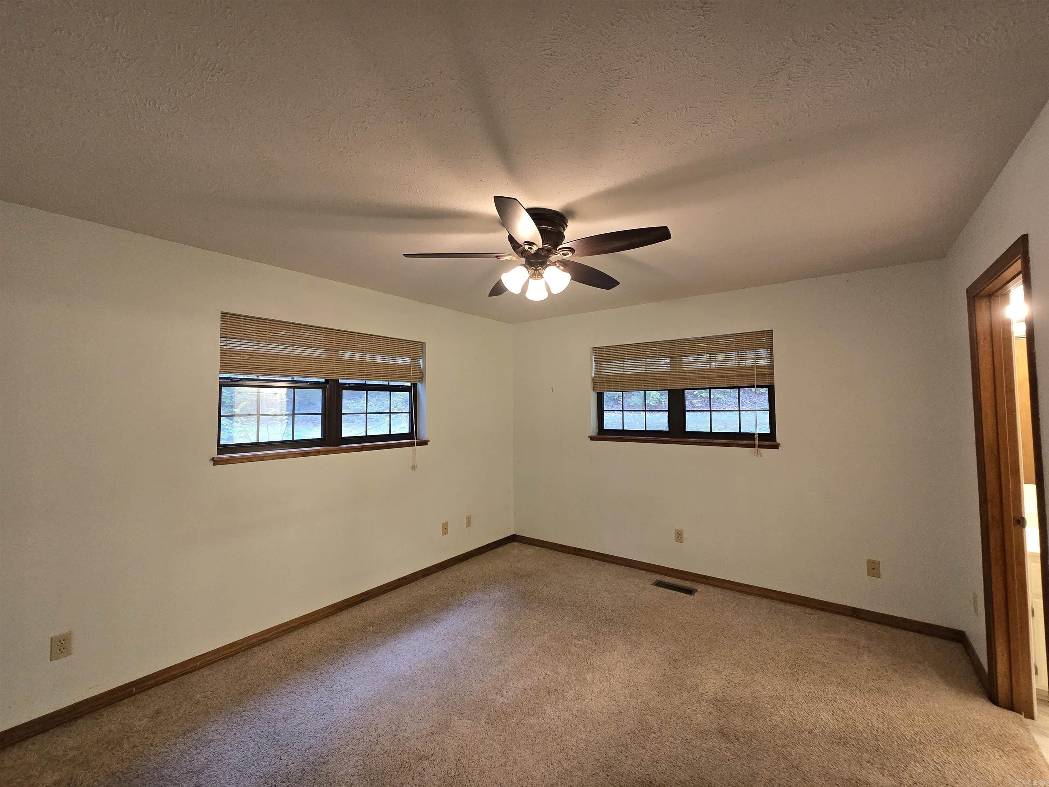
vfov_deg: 89.9
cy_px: 394
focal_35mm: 13
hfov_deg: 106.2
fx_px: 394
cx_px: 524
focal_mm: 2.2
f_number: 2.2
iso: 500
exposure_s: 1/60
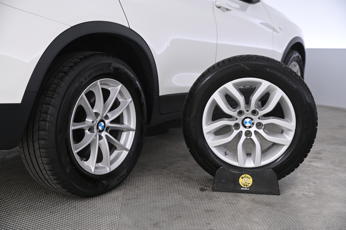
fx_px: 442
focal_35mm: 46
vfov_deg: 29.2
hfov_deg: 42.8
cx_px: 173
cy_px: 115
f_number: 4
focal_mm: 46
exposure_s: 1/80
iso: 2000
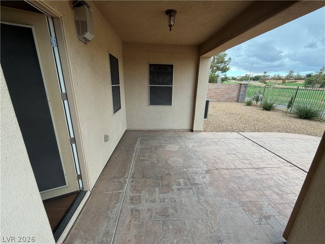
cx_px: 162
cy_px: 122
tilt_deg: -12.3
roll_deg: +0.0
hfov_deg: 102.1
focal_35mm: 14
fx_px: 131
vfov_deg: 85.7
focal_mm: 2.22
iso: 40
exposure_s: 1/143
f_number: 2.2
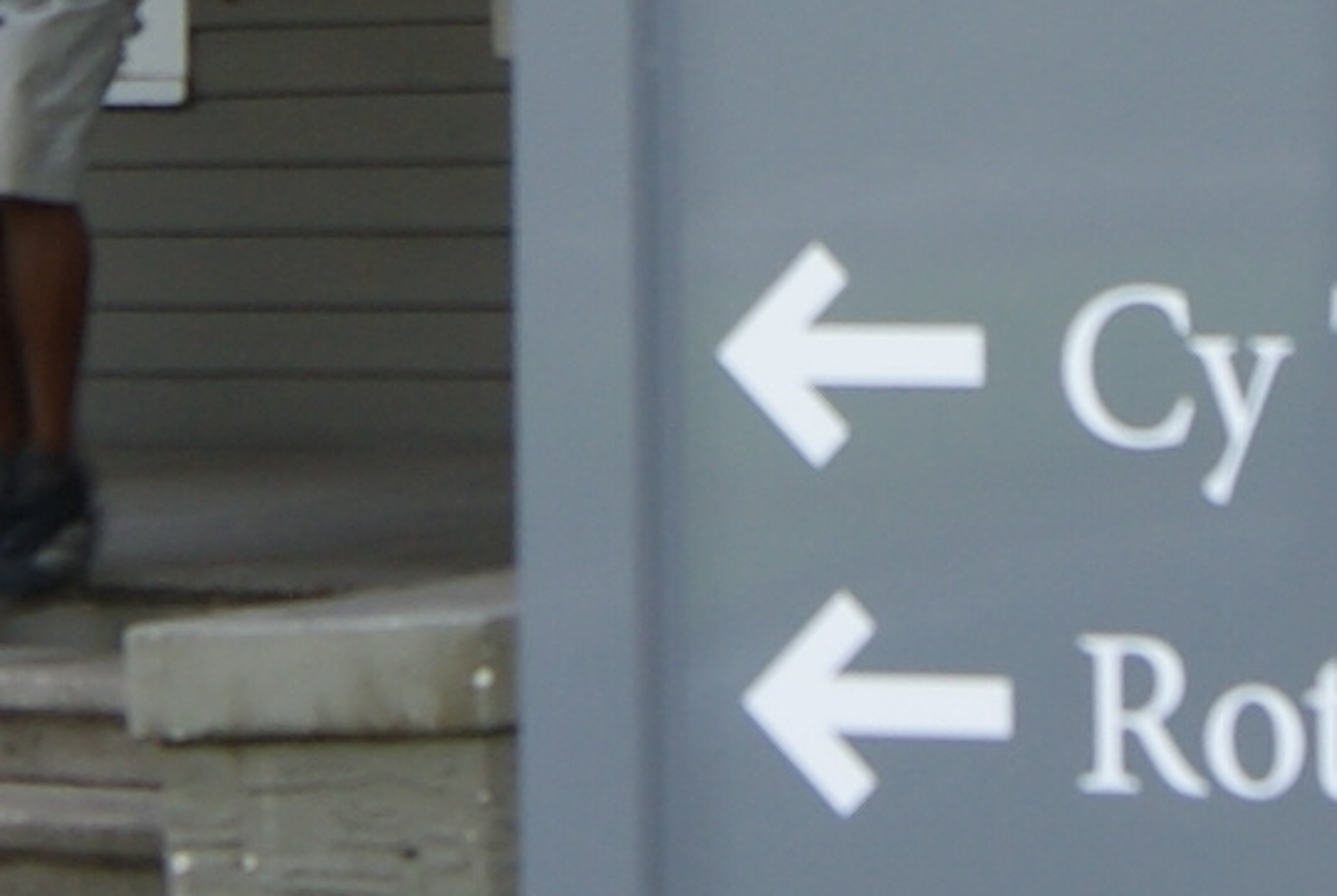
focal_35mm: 215
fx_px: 7998
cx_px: 869
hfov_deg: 9.5
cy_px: -626
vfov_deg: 6.3
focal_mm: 20
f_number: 5.6
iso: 100
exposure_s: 1/50
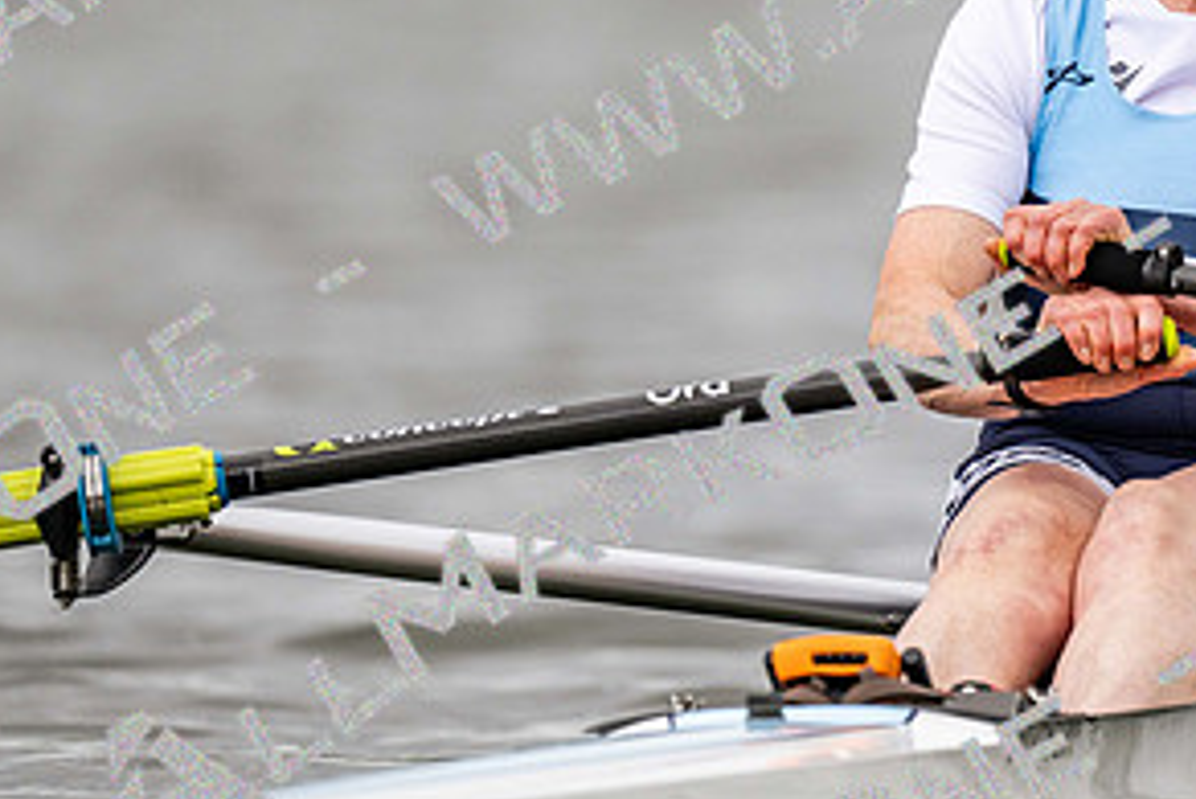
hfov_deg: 1.7
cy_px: 256
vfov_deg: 1.2
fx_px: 39619
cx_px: 938
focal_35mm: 1192
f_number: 4
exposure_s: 1/2500
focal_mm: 600
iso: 640
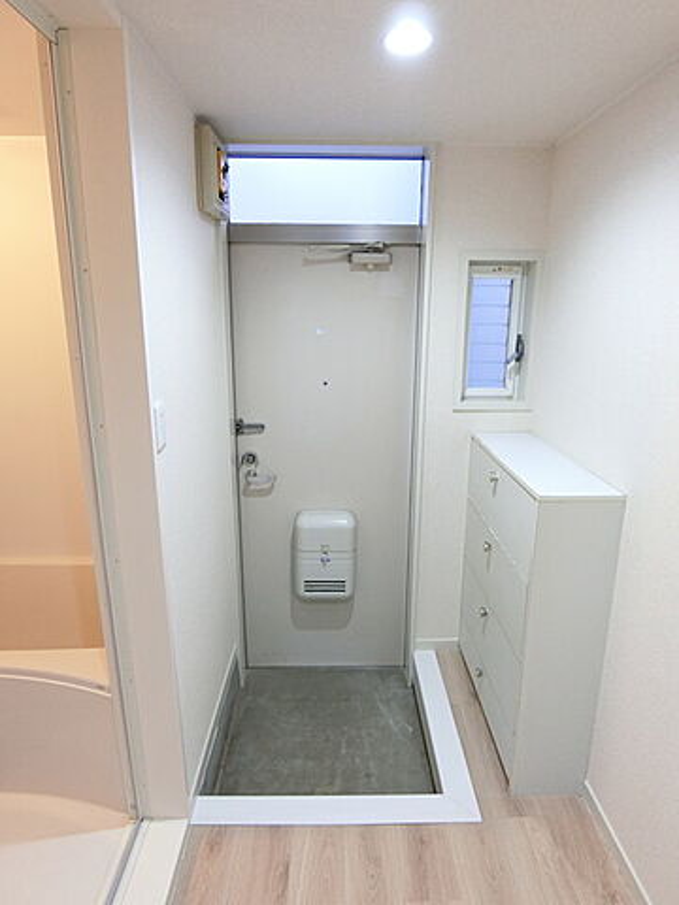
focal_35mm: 21
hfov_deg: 63.4
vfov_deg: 79.0
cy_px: 452
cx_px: 340
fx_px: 549
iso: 400
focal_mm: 4.6
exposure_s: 1/30
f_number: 2.8
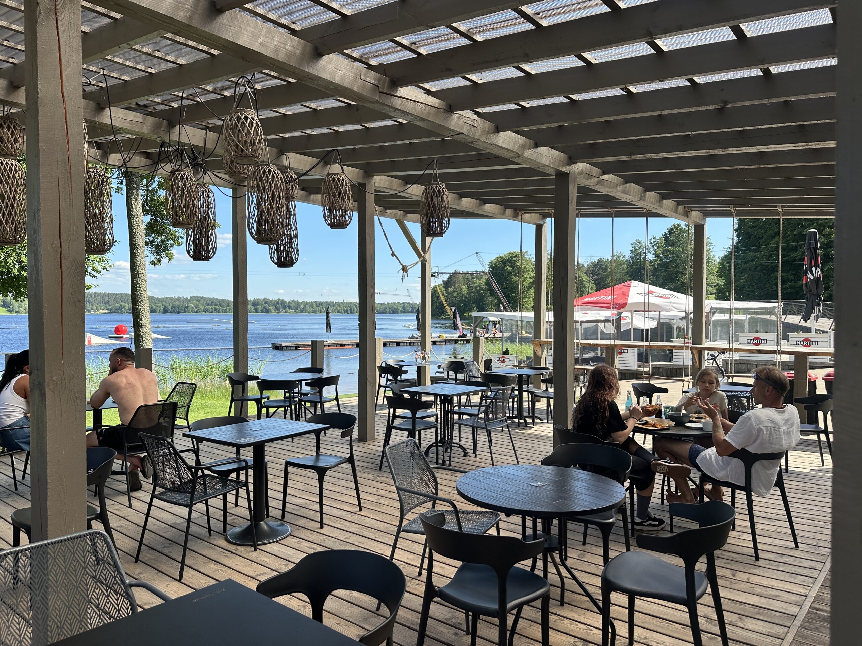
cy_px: 323
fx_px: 598
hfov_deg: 71.6
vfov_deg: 56.8
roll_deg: +0.1
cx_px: 431
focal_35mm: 24
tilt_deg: -2.2
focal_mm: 6.86
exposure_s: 1/1664
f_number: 1.78
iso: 80
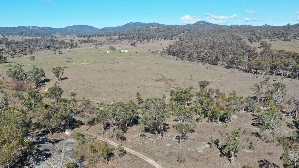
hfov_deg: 52.4
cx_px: 119
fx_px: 301
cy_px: 108
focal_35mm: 38
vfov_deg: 31.0
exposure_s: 1/400
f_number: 5.6
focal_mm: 10.26
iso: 100
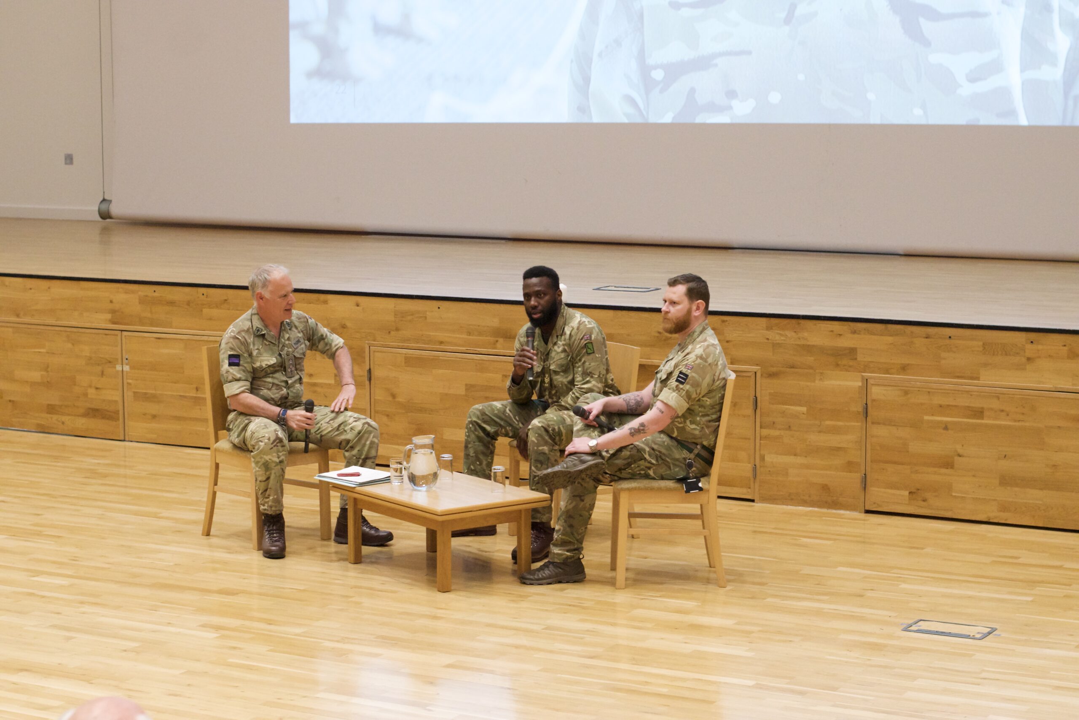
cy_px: 360
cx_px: 540
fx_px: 2248
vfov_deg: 18.2
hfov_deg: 27.0
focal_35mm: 75
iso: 4000
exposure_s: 1/80
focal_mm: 50
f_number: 4
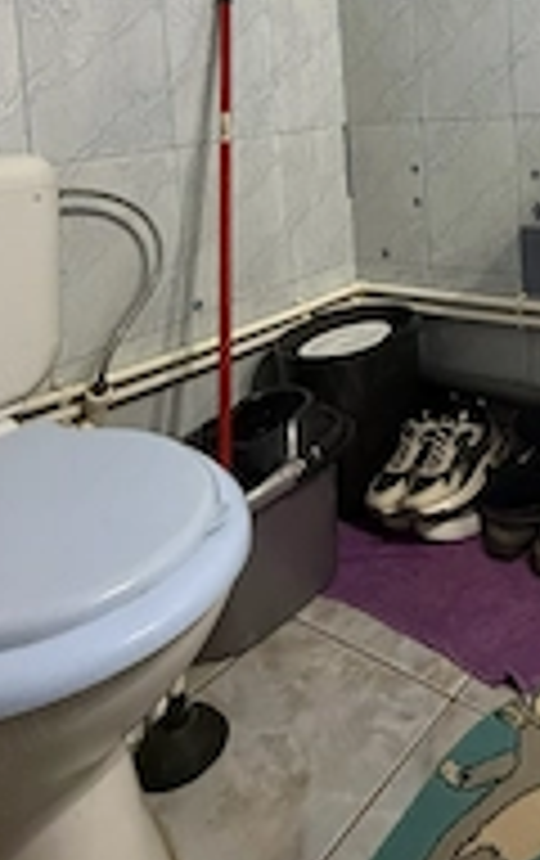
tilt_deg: -2.4
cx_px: 518
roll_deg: +3.7
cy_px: 104
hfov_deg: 37.2
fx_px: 727
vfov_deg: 54.2
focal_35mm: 31
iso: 640
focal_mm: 2.22
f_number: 2.2
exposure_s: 1/50
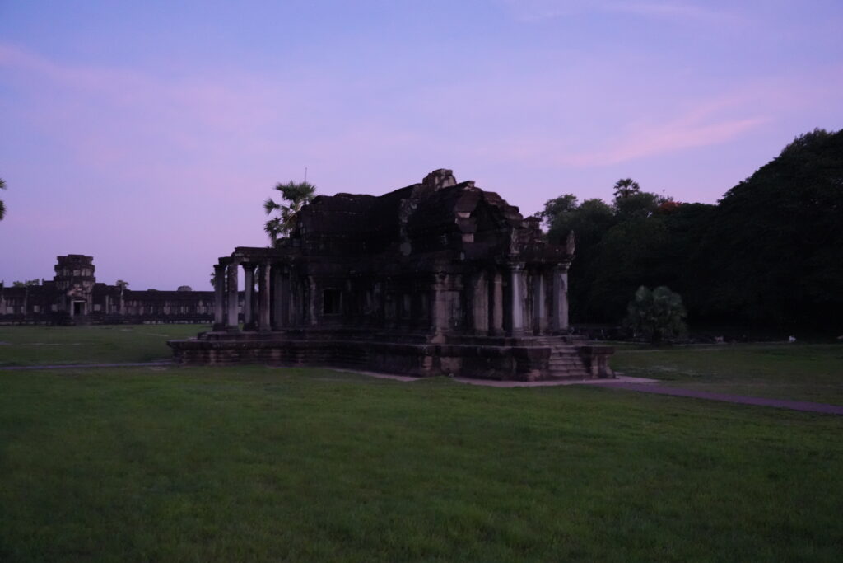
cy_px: 282
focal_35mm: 39
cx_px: 422
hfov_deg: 49.5
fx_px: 913
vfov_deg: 34.2
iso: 12800
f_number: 4
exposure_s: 1/8
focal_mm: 39
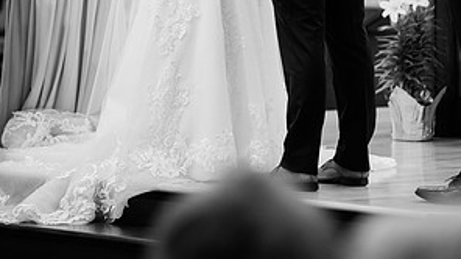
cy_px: -80
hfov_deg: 10.4
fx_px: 2529
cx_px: 231
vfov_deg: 5.8
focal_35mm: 207
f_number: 2.8
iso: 1000
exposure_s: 1/250
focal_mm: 130
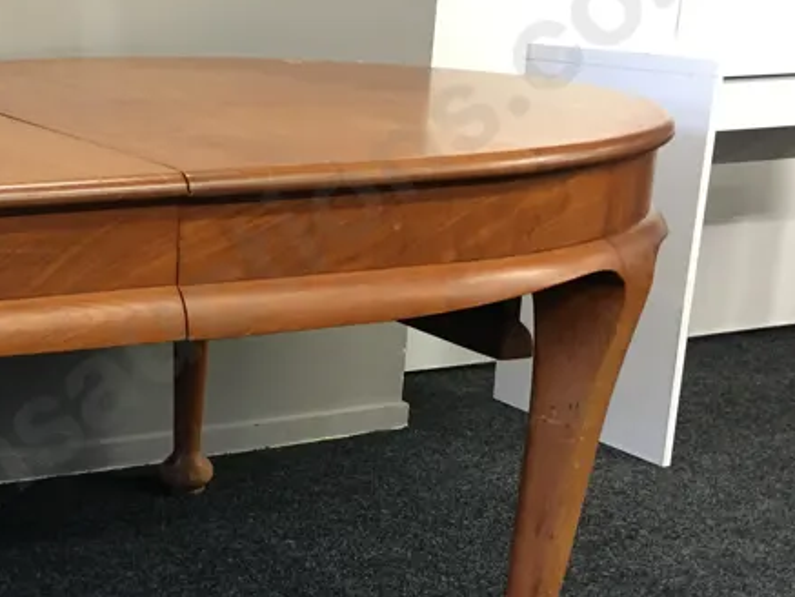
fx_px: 1562
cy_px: 444
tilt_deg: -16.0
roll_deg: -0.6
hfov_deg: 27.2
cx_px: 27
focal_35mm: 68
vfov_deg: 21.4
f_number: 2.2
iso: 80
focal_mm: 4.15
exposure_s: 1/17
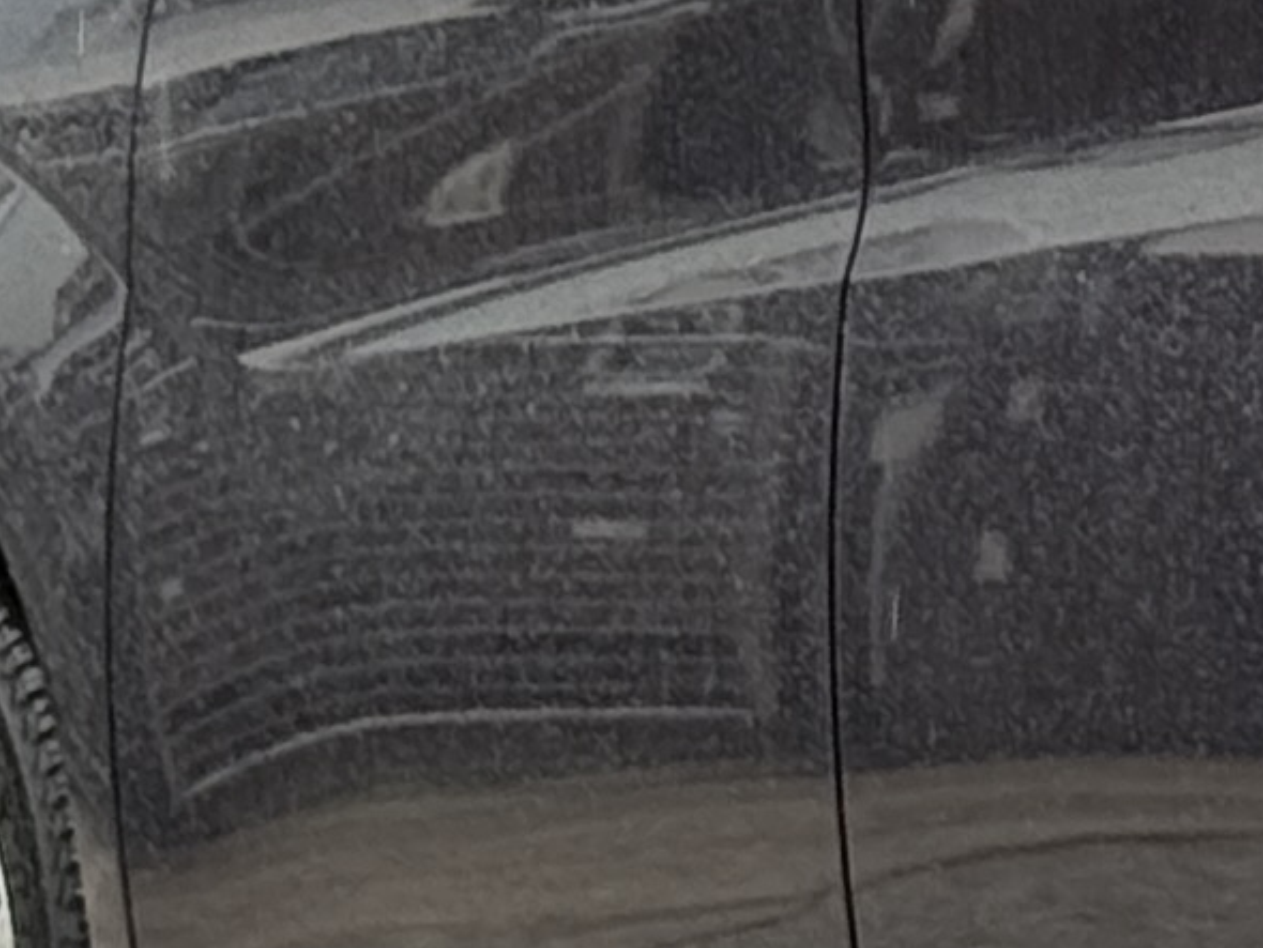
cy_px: -107
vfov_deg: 4.5
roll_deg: +1.4
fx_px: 11972
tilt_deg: +2.0
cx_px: 2971
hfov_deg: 5.8
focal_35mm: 328
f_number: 1.78
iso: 100
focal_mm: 6.76
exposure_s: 1/331
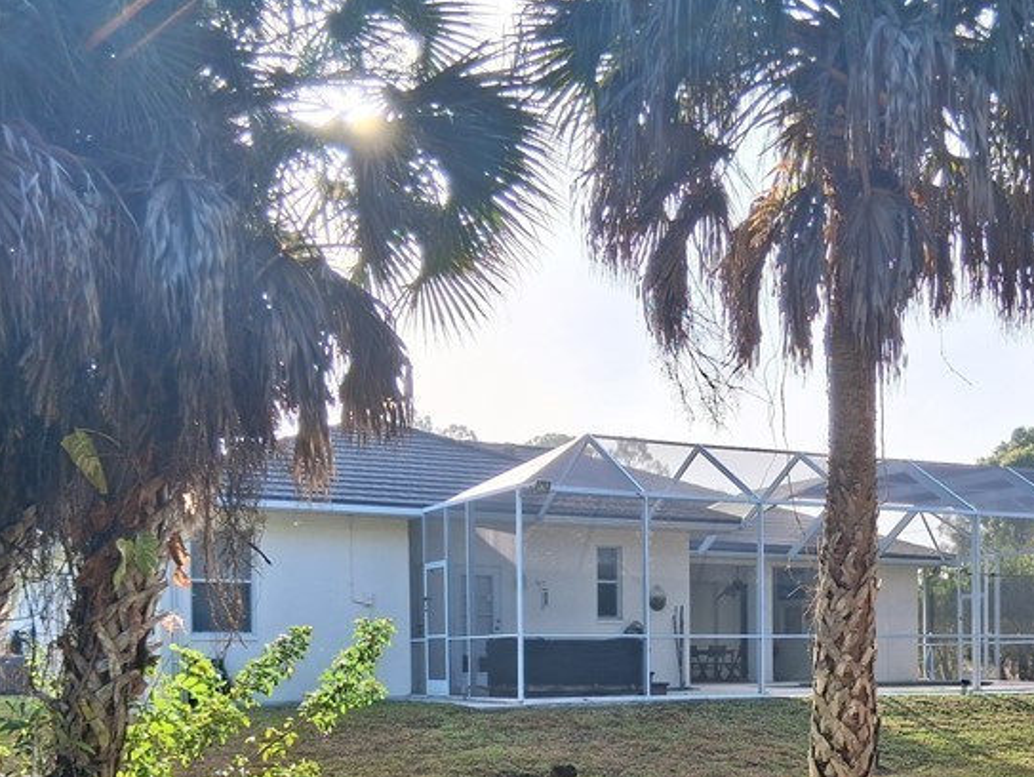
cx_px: 756
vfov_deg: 28.7
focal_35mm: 49
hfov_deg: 38.0
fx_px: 1465
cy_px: 684
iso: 25
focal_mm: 3.98
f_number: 1.8
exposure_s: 1/528
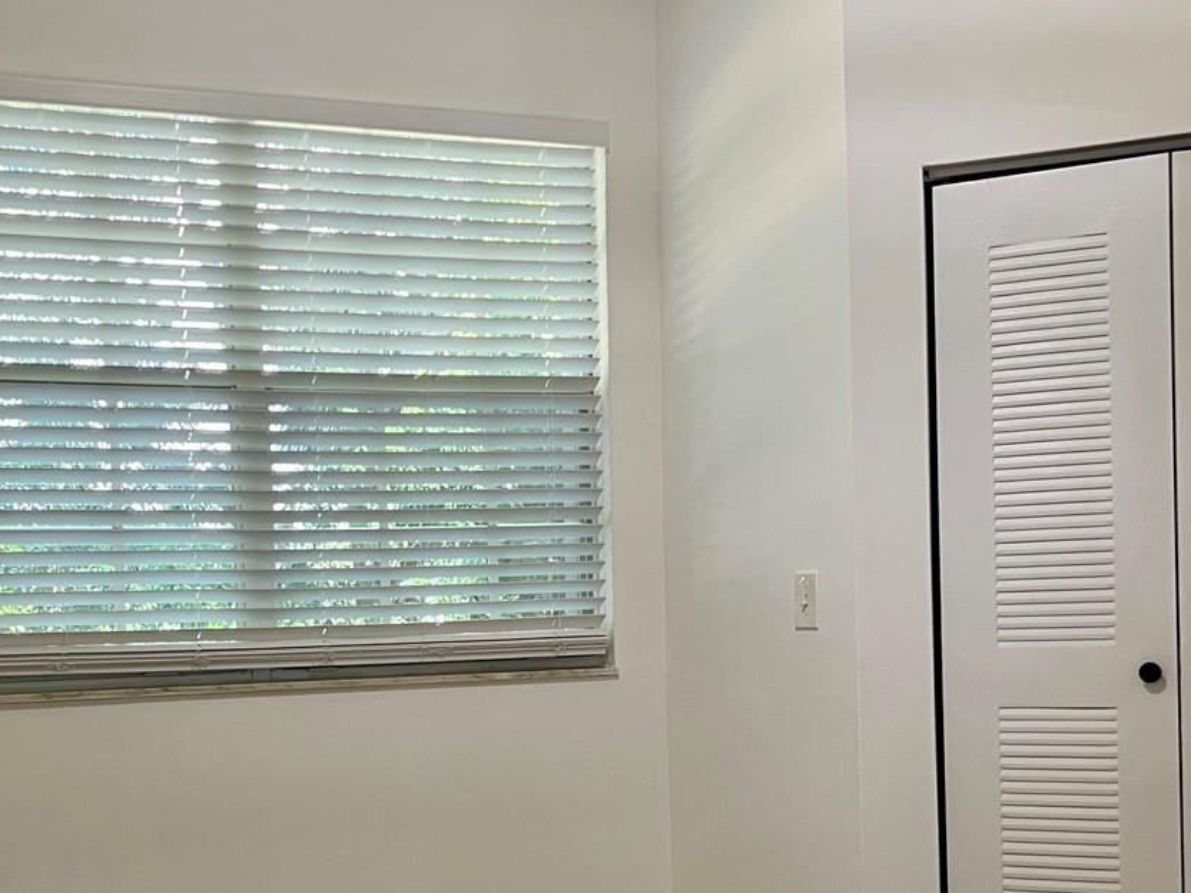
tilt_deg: -2.4
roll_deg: +1.9
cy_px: 683
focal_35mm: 50
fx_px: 1720
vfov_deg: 28.6
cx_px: 374
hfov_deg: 37.7
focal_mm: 5.7
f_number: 1.5
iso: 80
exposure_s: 1/60
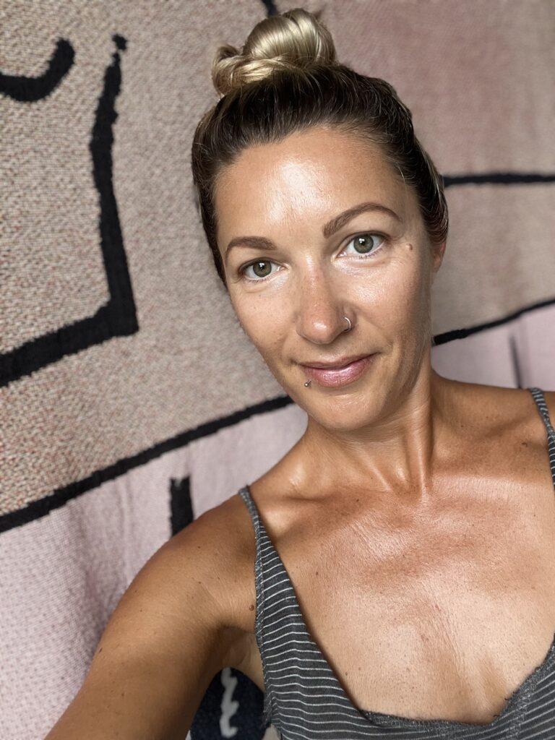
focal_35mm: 30
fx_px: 641
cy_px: 370
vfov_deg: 60.0
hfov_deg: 46.8
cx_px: 278
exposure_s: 1/121
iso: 100
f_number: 2.2
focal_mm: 2.71
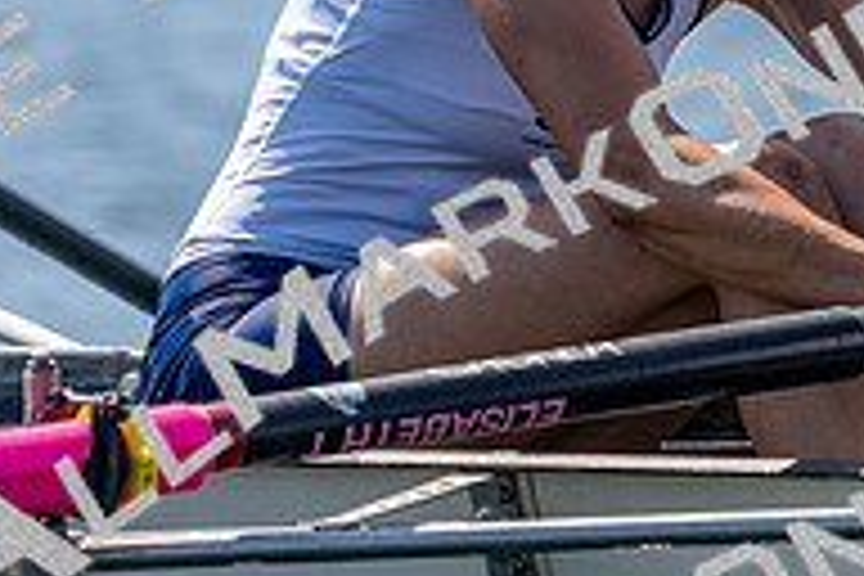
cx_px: 824
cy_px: -38
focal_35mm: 1323
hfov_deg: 1.6
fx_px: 31750
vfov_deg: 1.0
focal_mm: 437
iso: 320
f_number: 6.3
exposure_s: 1/2000
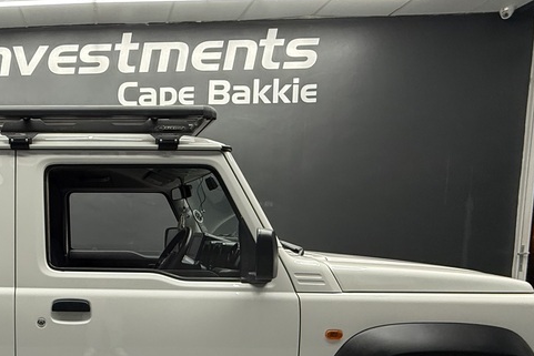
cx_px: 82
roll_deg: +1.0
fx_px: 460
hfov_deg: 54.6
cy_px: 277
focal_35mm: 31
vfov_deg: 40.8
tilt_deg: -6.6
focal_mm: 2.22
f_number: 2.2
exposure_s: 1/100
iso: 250
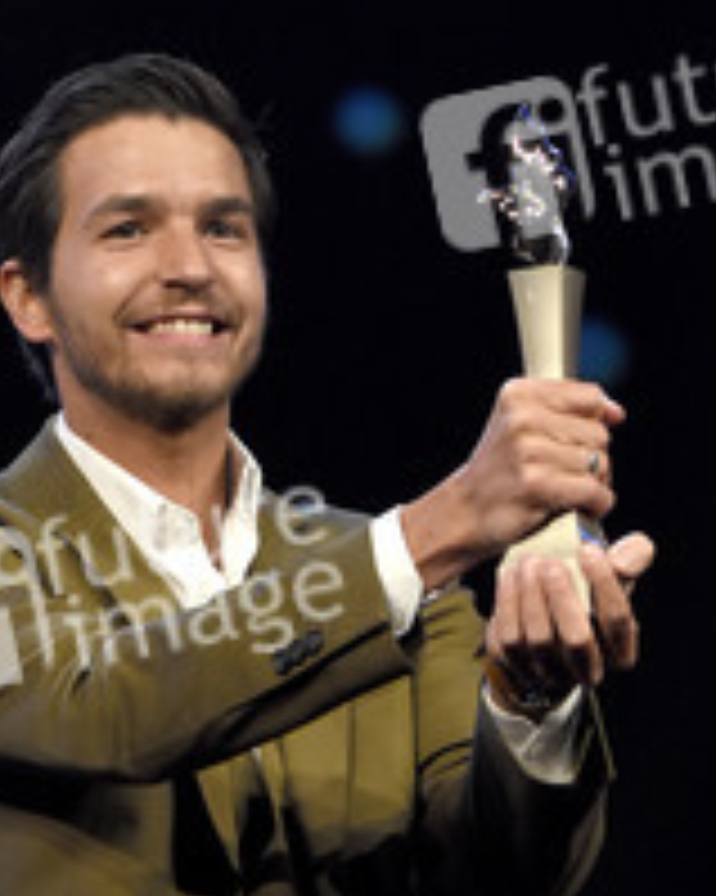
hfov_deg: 5.2
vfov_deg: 6.5
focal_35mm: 297
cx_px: 243
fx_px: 7872
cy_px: 819
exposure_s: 1/320
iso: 1600
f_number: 3.2
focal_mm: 105
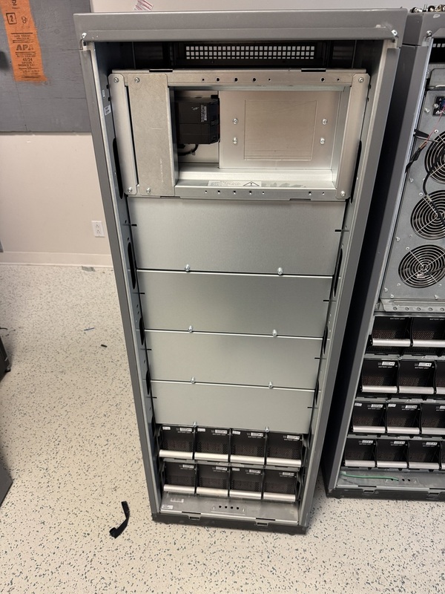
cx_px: 222
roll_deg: +0.3
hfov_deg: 56.8
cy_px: 297
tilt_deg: -30.6
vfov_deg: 71.6
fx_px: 411
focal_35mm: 24
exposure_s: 1/60
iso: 320
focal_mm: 6.76
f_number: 1.78
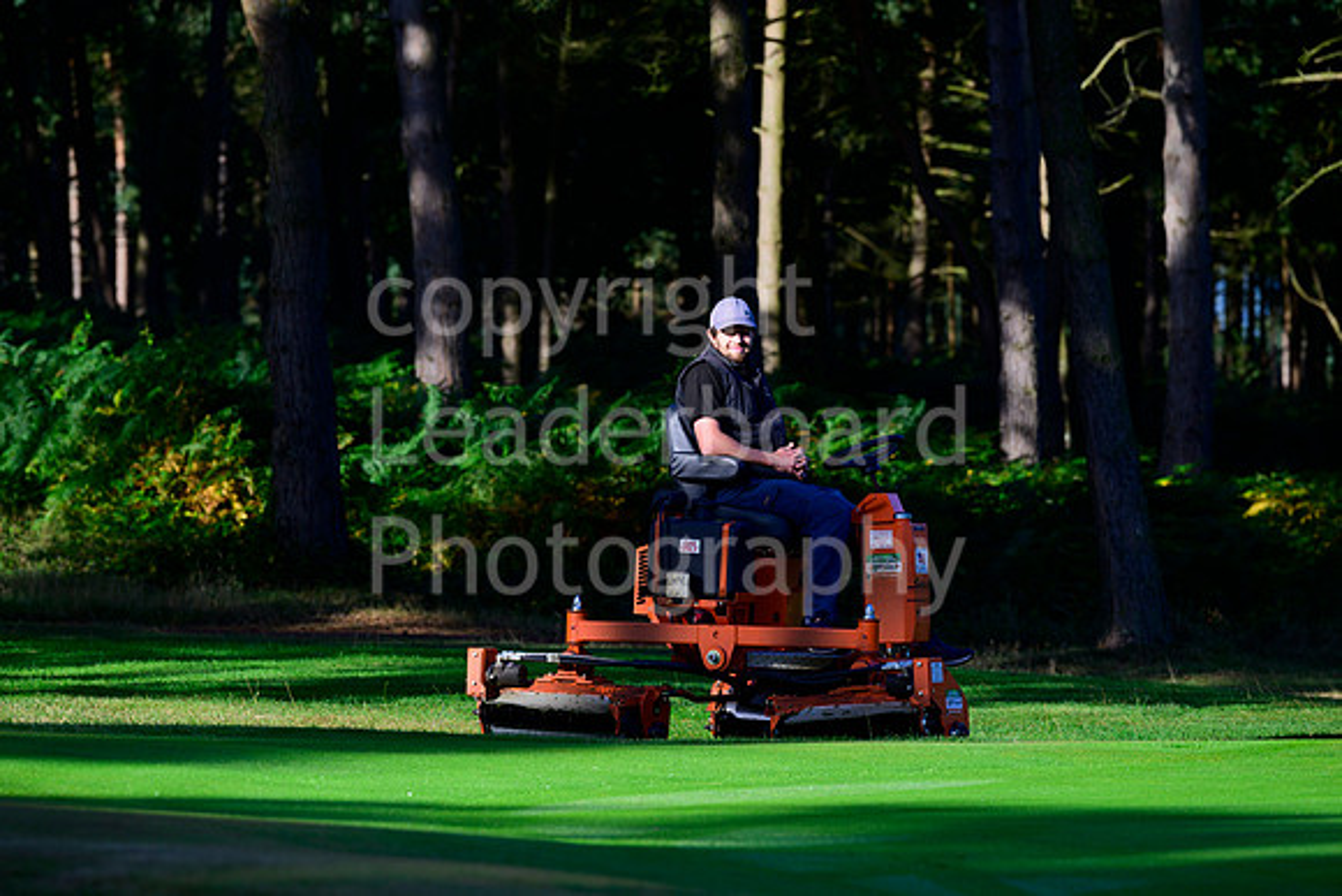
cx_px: 671
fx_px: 7457
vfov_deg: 6.9
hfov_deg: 10.3
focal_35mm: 200
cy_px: 448
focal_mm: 200
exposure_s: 1/640
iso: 200
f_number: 5.6
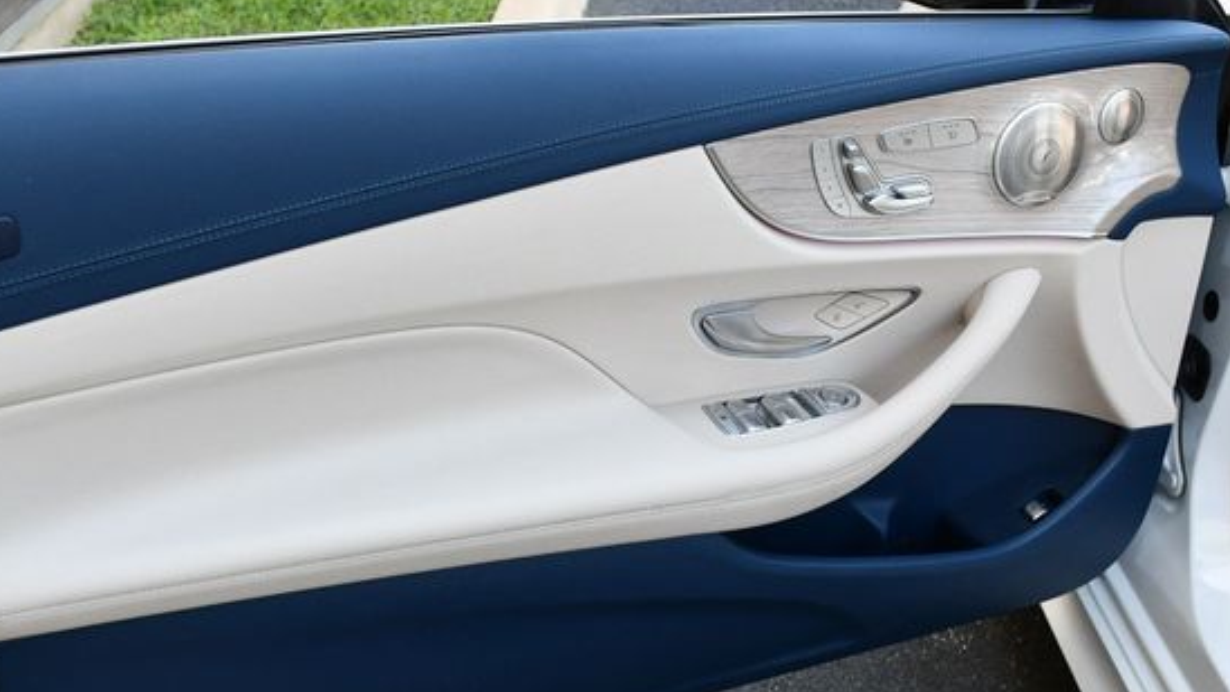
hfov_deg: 46.4
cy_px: 403
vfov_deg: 27.1
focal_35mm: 44
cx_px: 594
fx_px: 1435
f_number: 4.5
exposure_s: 1/250
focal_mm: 18
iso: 400
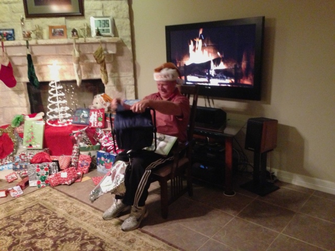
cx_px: 168
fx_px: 319
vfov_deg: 42.9
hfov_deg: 55.4
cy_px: 126
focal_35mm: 33
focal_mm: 4.13
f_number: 2.4
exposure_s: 1/15
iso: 800
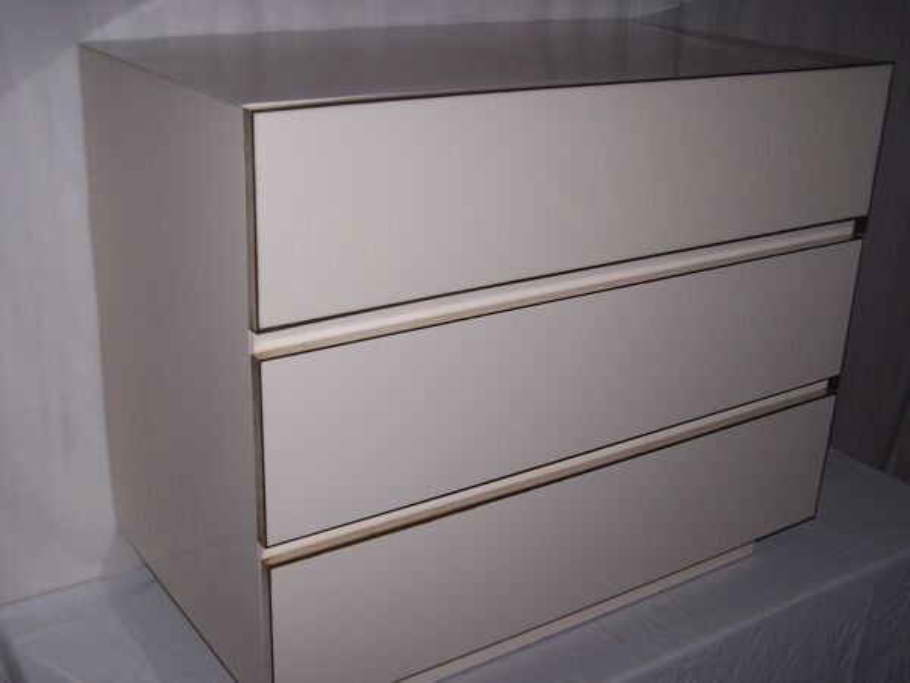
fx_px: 1262
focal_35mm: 48
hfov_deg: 39.7
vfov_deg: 30.3
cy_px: 342
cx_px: 455
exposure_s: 1/60
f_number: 3.2
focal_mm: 8
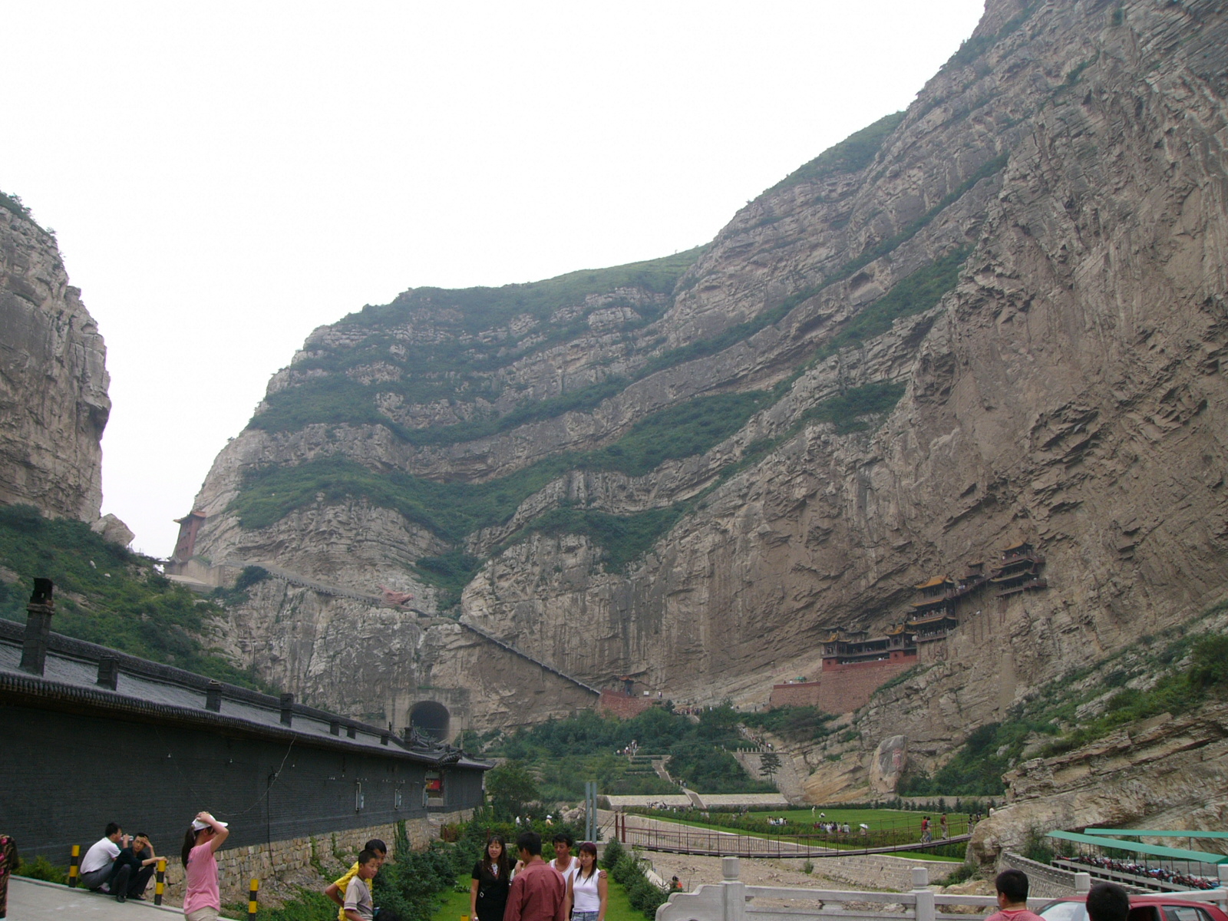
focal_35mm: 36
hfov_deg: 51.4
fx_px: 1277
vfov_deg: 39.7
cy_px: 460
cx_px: 614
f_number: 4
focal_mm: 6
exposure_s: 1/200
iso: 50
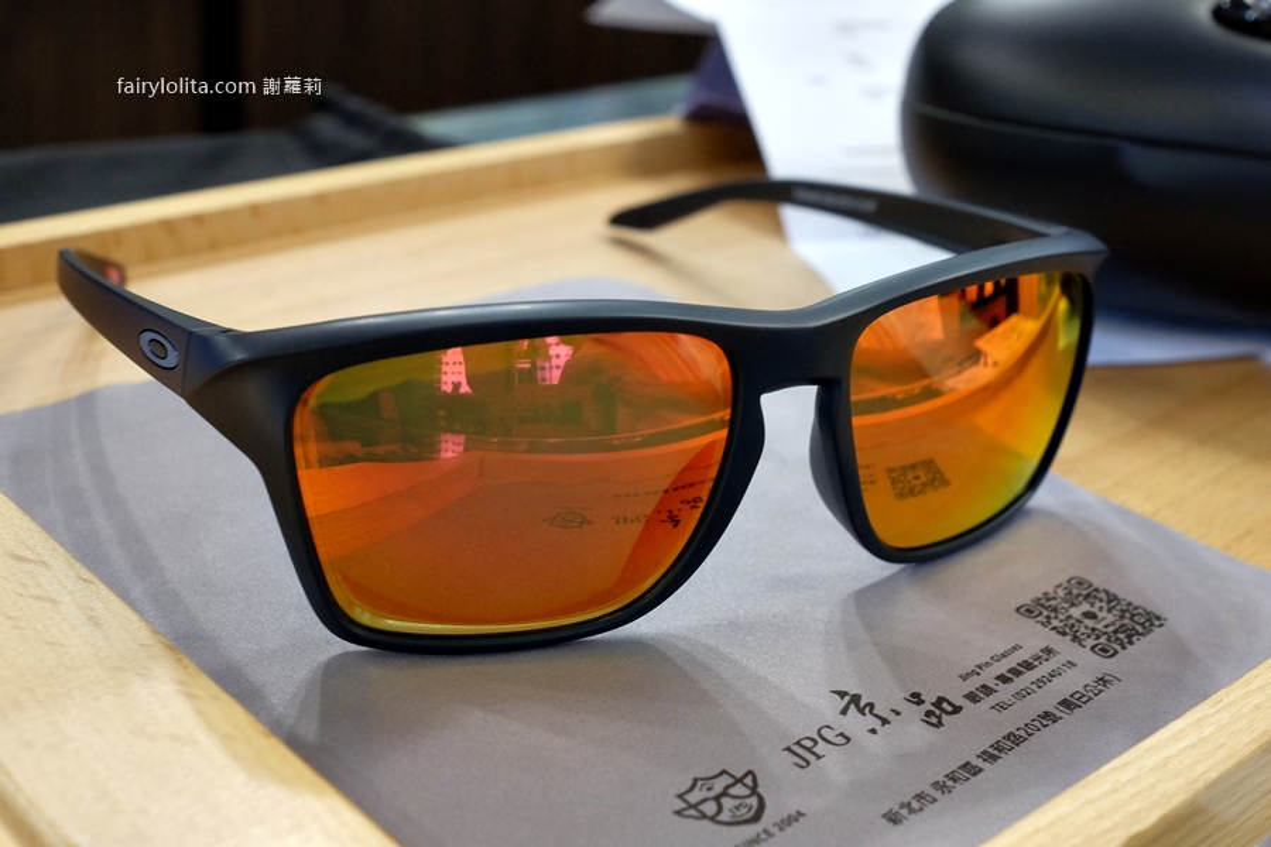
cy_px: 424
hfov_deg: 54.4
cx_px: 636
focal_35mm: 35
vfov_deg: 37.9
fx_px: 1236
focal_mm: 23
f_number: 5.6
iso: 2000
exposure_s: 1/28
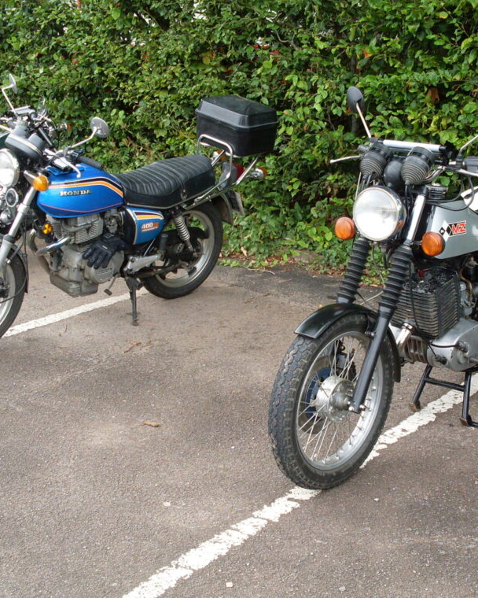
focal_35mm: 50
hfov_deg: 30.1
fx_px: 884
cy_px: 301
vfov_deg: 37.3
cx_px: 295
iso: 80
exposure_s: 1/125
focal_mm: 6.3
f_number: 2.8
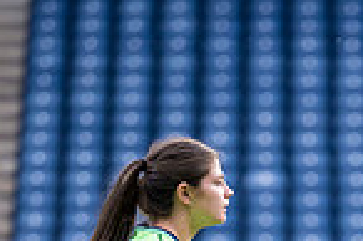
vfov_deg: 1.4
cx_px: 450
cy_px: 496
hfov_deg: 2.1
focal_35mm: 963
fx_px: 9699
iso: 800
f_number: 3.2
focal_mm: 180
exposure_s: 1/1250
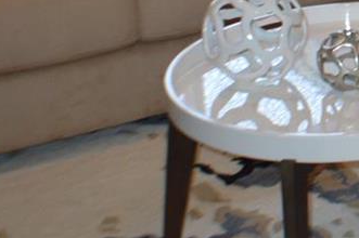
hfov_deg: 10.5
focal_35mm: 174
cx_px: 793
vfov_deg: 7.4
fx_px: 1733
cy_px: -327
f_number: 4
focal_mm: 24
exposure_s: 1/125
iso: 400
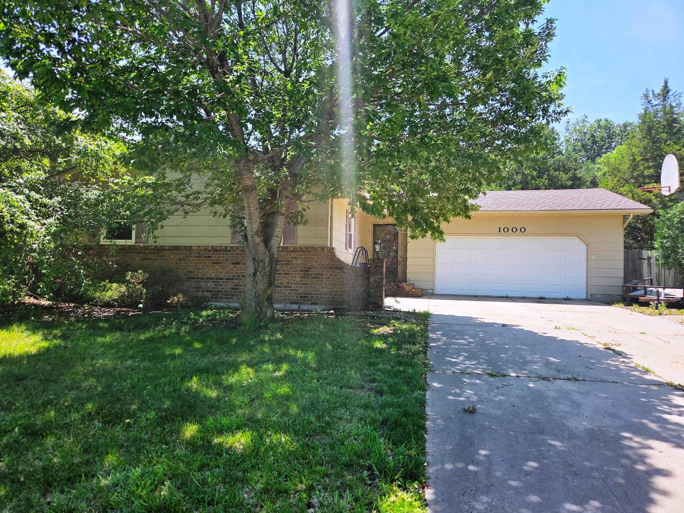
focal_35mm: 23
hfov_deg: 73.9
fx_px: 454
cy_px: 256
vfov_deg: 58.9
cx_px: 342
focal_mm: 5.4
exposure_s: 1/2145
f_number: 1.8
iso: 80
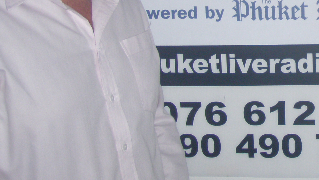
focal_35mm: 105
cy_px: 14
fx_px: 888
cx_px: 366
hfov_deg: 19.4
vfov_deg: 11.5
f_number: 3.5
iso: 100
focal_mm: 6.7
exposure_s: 1/30
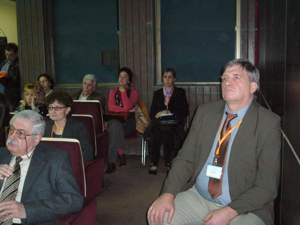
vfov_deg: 32.2
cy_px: 112
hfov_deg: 42.1
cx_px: 150
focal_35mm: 45
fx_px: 390
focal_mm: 7.5
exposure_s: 1/8
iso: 400
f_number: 3.2
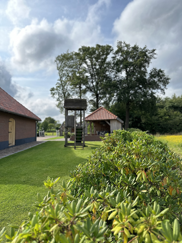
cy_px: 122
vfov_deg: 71.6
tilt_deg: +5.2
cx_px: 91
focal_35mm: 24
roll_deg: +0.9
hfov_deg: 56.8
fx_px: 168
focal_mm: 6.86
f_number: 1.78
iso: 80
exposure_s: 1/1289
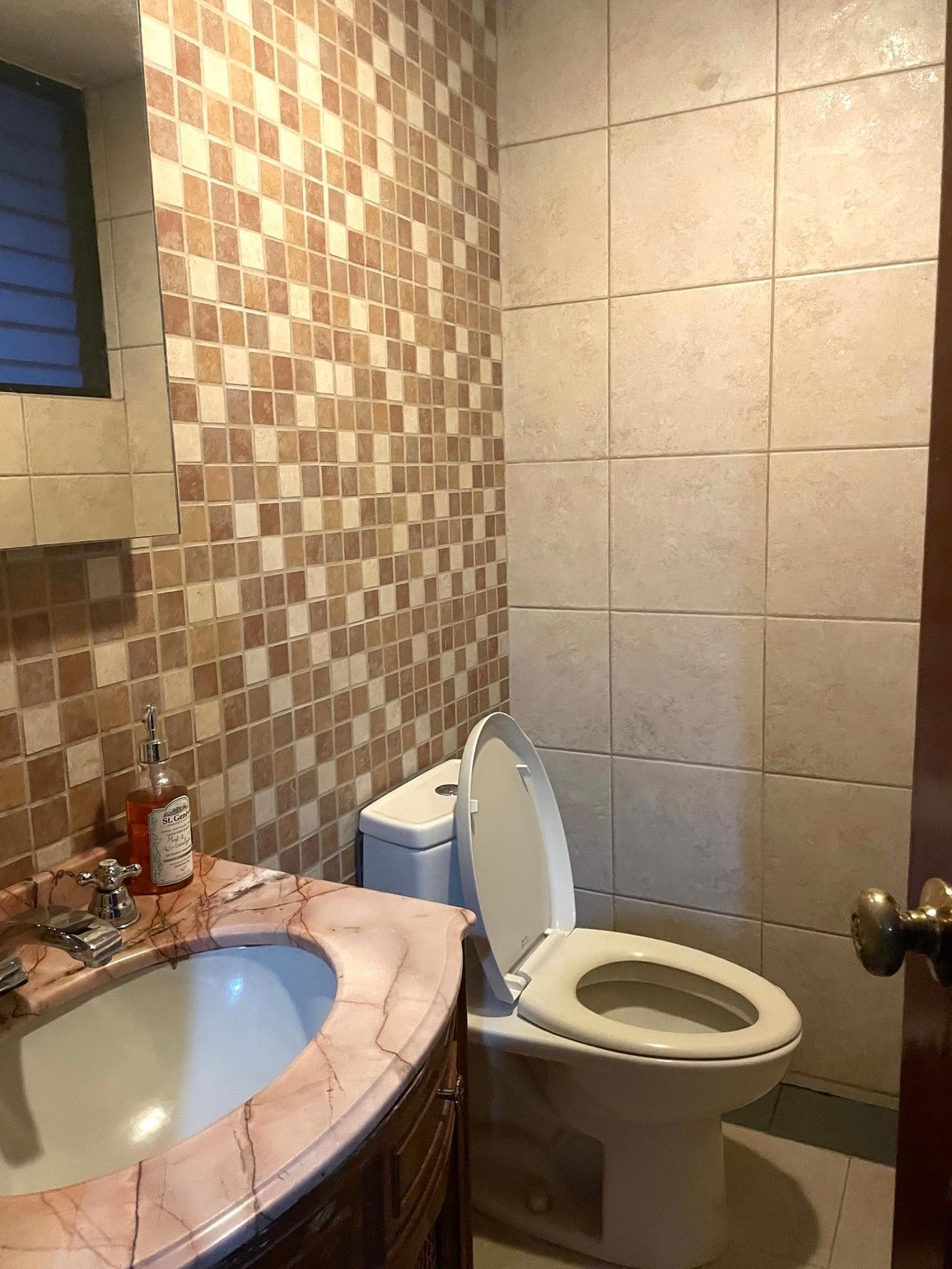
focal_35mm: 27
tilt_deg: -9.4
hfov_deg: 51.4
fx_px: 990
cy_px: 637
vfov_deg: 65.3
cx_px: 465
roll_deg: +1.3
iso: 640
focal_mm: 4.2
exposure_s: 1/30
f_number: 1.6
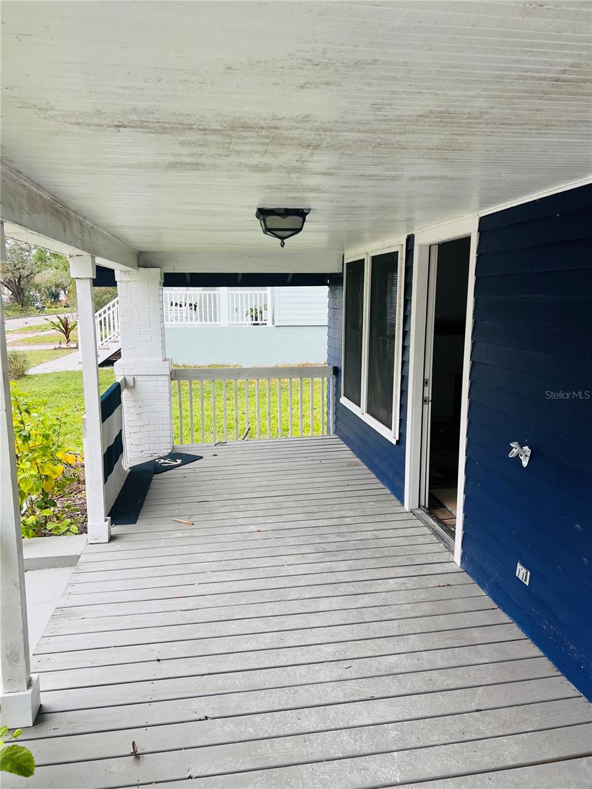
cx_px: 296
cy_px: 394
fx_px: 593
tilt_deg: -8.1
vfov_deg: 67.3
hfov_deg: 53.1
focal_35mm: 26
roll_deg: -0.6
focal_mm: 5.7
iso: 50
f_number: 1.5
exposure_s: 1/769
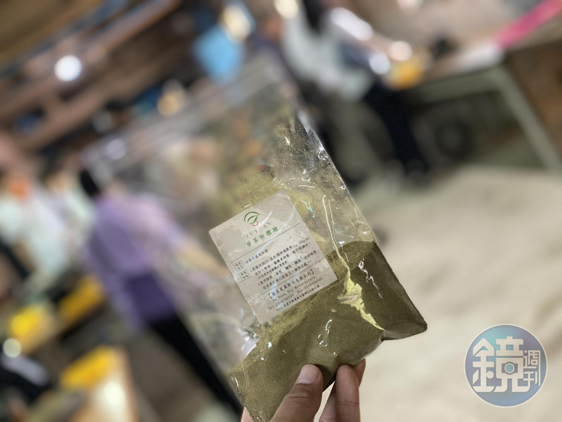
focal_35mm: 52
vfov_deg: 28.0
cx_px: 281
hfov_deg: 36.8
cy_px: 211
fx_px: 844
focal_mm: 6
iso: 320
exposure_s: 1/40
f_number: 2
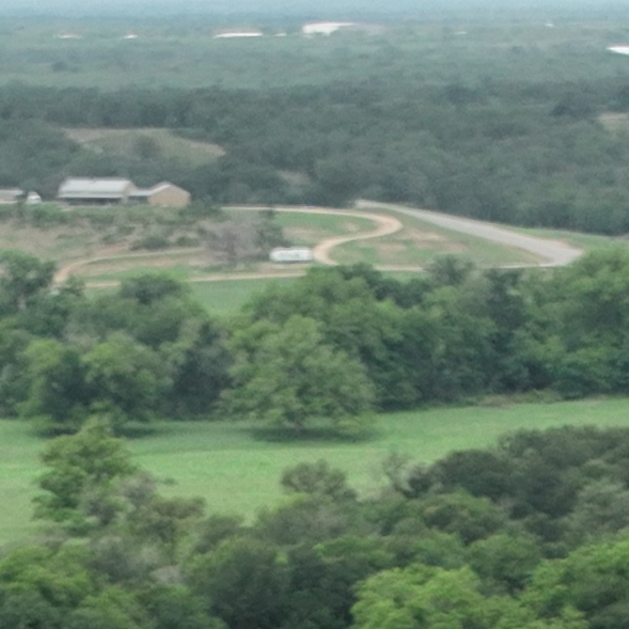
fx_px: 3906
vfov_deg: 7.8
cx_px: 541
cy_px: 1999
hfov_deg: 9.2
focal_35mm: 190
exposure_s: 1/800
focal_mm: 12.29
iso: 100
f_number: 2.8
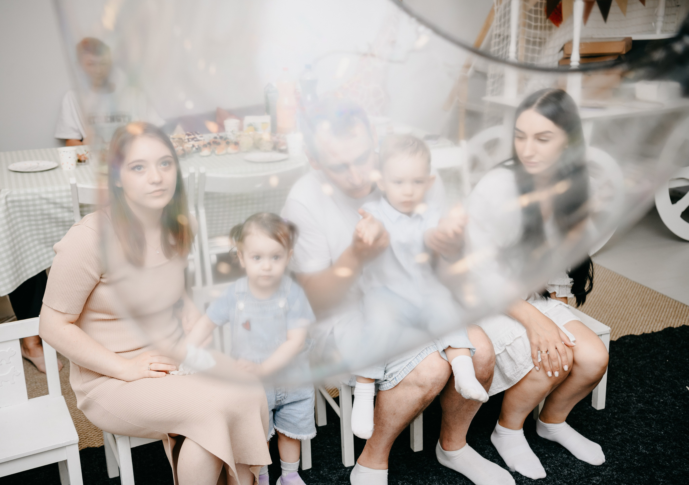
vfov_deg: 31.6
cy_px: 245
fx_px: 857
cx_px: 322
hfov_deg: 43.8
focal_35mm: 44
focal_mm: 42
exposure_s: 1/160
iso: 160
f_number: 3.5
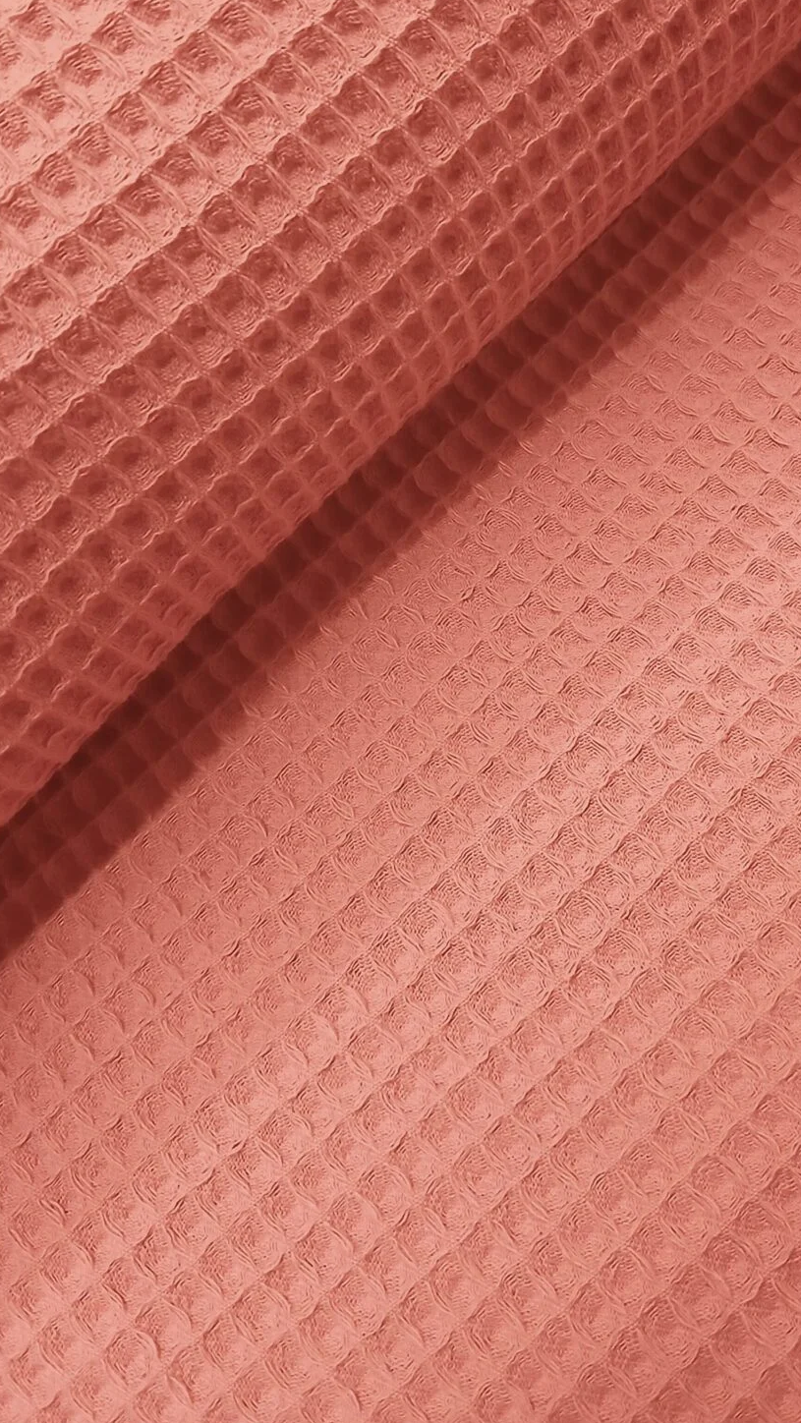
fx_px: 1472
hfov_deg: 30.2
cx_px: 531
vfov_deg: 50.8
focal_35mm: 39
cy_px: 493
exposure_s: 1/25
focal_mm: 3.98
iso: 250
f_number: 1.8
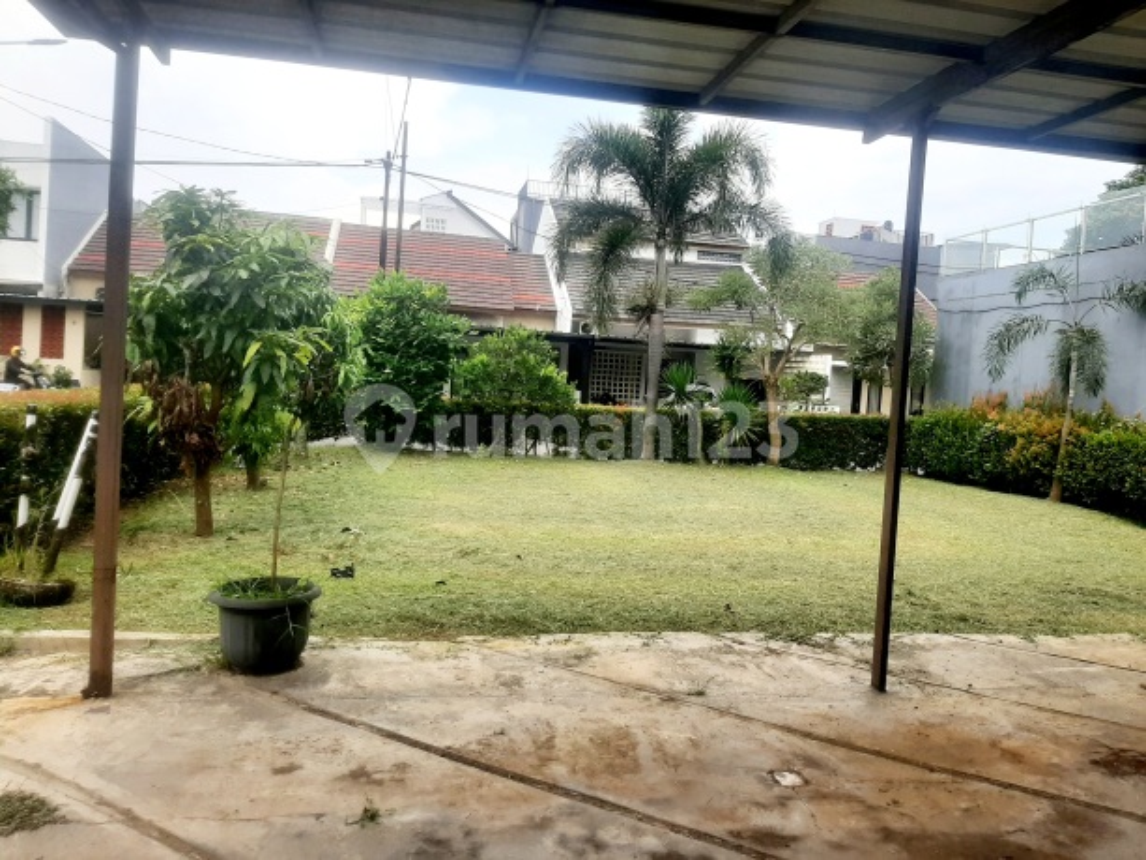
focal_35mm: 26
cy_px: 430
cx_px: 573
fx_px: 861
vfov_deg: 53.1
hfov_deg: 67.3
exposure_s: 1/909
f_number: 1.7
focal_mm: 3.93
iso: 40
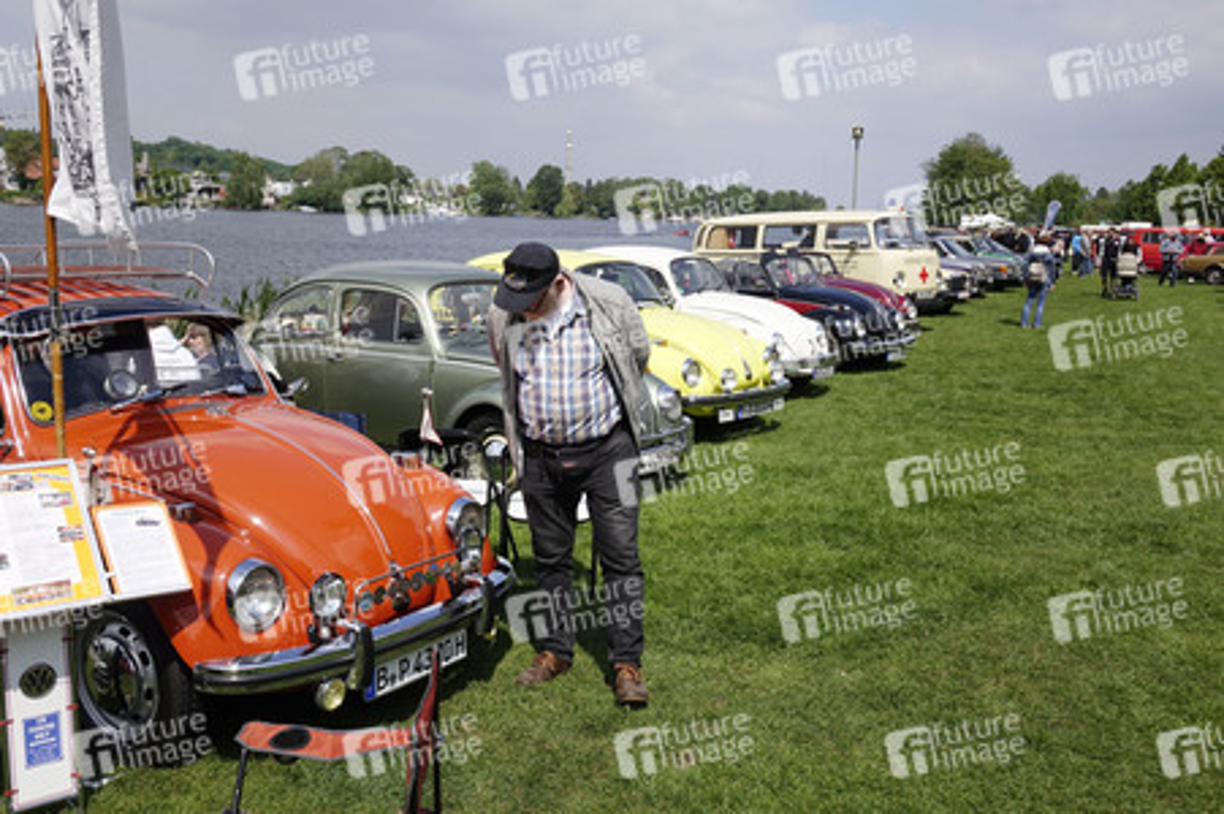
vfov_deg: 37.8
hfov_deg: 54.5
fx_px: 1189
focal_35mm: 35
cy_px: 407
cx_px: 612
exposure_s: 1/500
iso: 100
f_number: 6.3
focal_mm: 12.83
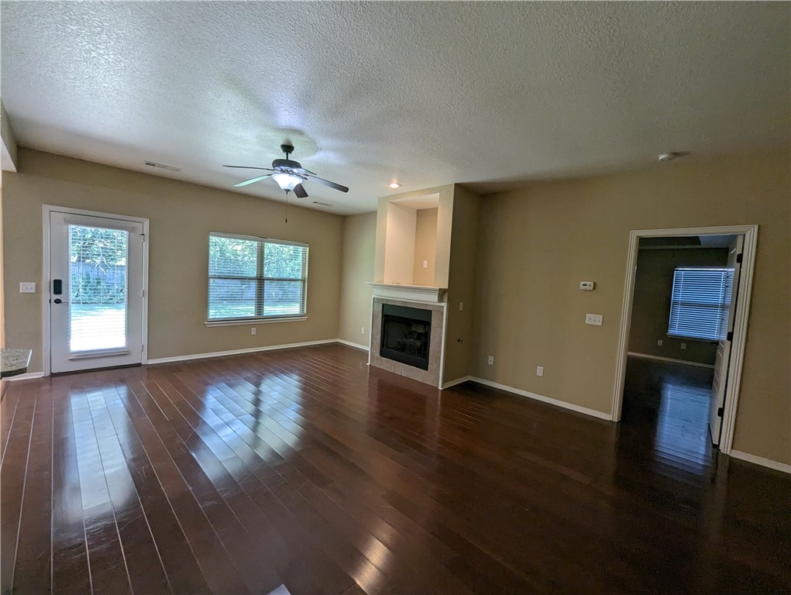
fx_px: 297
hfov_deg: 106.1
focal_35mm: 13
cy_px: 298
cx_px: 396
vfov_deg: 90.0
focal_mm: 1.95
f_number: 2.2
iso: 102
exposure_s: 1/60
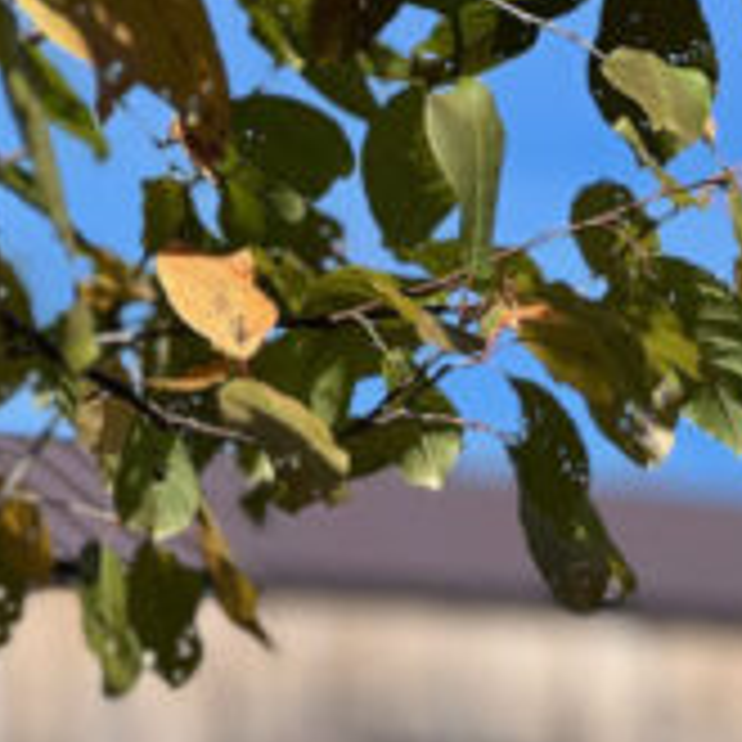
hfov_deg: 6.6
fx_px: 6402
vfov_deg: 6.6
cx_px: 769
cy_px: 994
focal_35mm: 264
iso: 32
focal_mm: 9
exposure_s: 1/377
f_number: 2.8
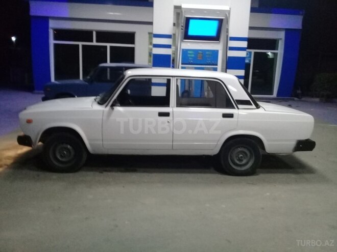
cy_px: 126
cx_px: 168
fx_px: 302
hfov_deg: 58.4
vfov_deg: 45.4
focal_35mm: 31
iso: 400
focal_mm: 3.3
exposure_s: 1/17
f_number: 2.2
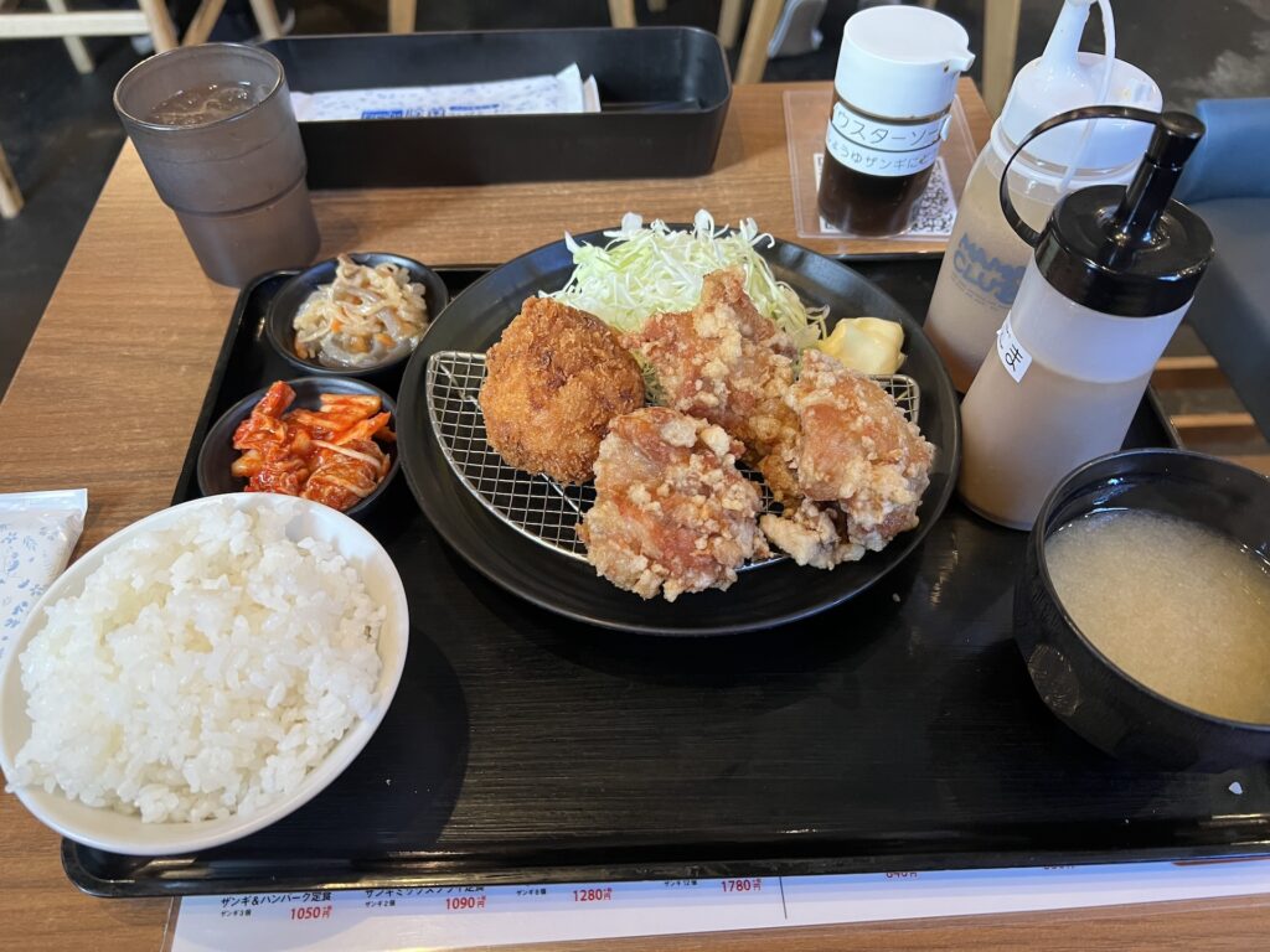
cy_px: 476
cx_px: 635
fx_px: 954
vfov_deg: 53.1
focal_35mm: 26
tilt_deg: -52.0
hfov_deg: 67.3
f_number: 1.5
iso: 250
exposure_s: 1/50
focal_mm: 5.7
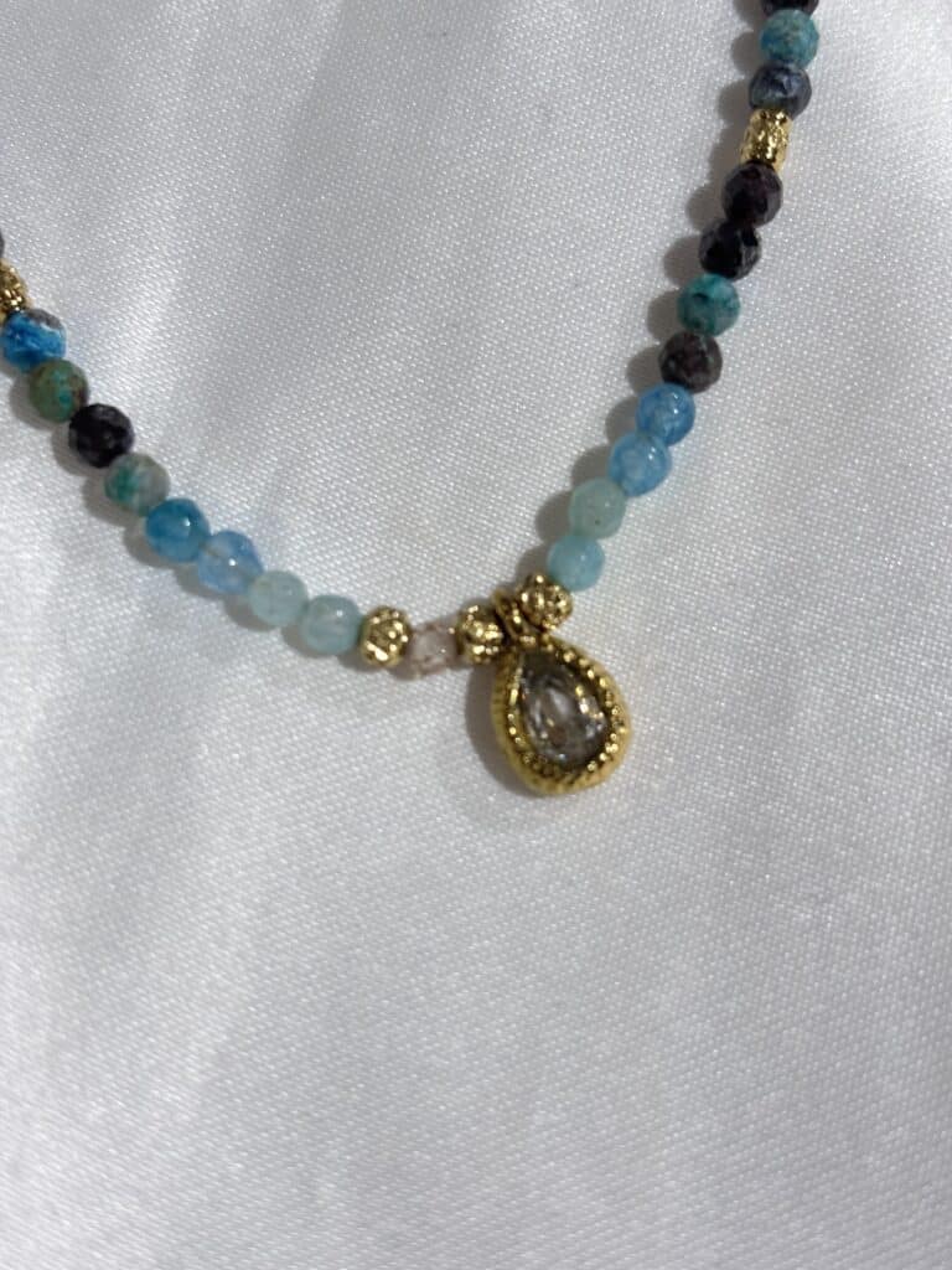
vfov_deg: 36.8
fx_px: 1907
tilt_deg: -69.9
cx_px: 476
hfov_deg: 28.0
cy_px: 635
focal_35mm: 52
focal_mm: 5.96
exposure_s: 1/102
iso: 25
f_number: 1.6
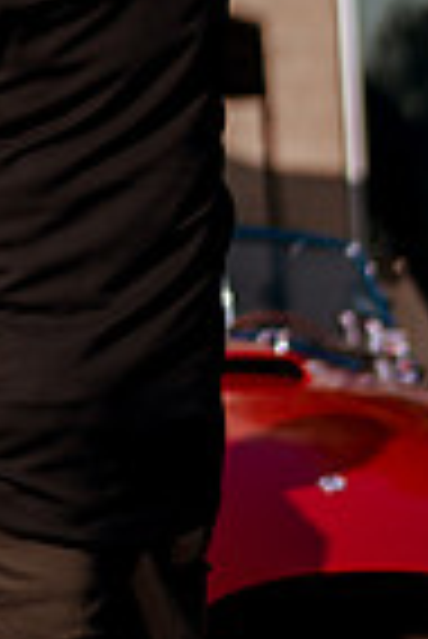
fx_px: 3273
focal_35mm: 184
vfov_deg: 10.9
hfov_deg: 7.3
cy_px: -225
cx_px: -234
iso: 50
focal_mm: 58
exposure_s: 1/8000
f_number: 1.4
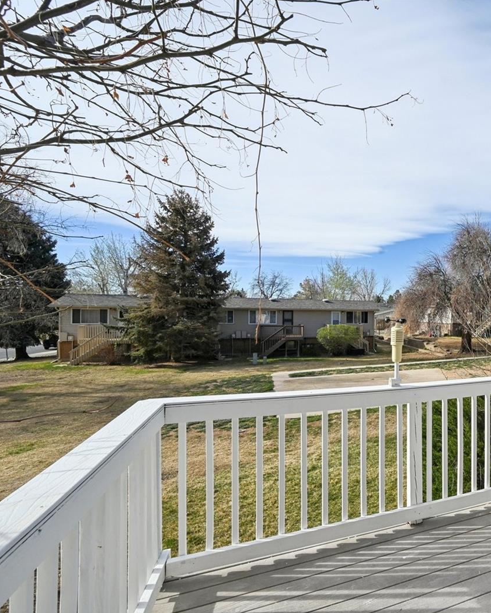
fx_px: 363
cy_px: 309
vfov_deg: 80.4
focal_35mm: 20
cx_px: 457
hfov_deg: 56.9
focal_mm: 14
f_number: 10
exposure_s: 1/800
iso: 400
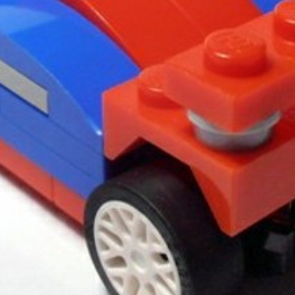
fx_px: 1302
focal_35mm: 135
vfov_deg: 12.9
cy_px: 44
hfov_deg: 12.9
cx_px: 168
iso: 80
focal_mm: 6.61
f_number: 3.9
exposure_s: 1/60
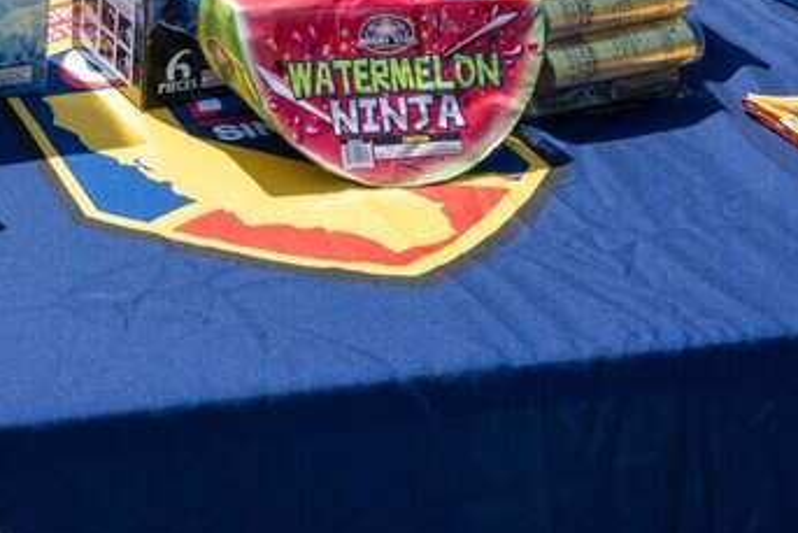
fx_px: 1863
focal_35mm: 84
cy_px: -349
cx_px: -207
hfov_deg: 22.0
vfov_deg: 14.7
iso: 200
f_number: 7.1
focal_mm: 24
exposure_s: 1/640
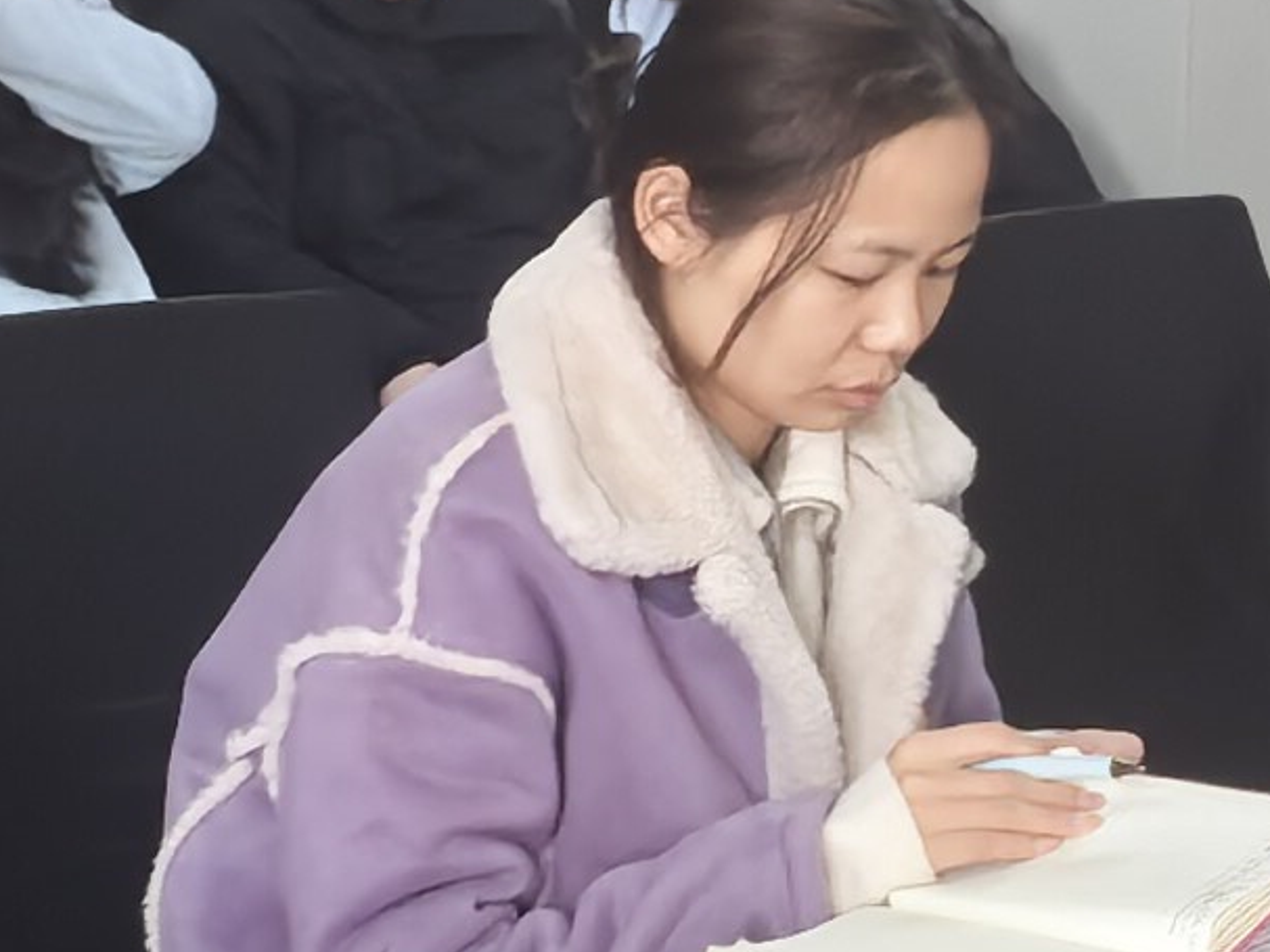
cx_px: 1636
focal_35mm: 178
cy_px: 61
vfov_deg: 8.3
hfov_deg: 10.9
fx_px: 6529
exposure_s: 1/50
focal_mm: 6.35
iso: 250
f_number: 4
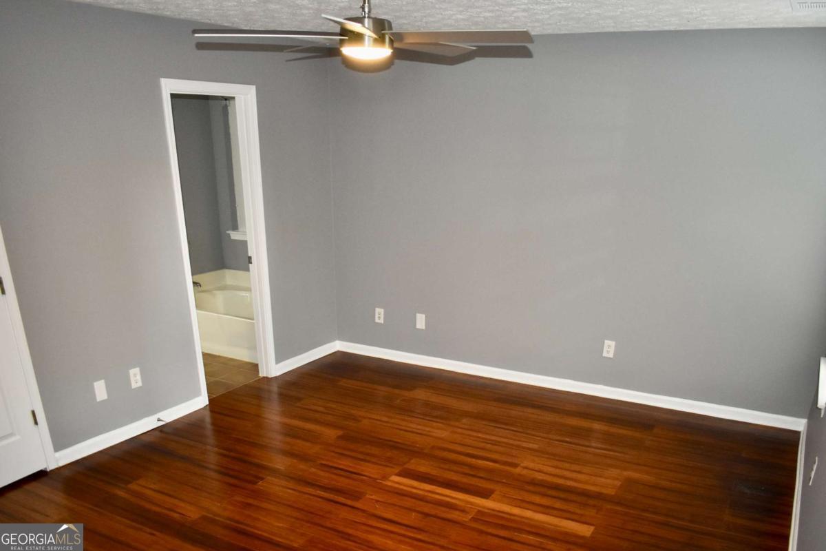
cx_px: 413
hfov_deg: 67.4
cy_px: 276
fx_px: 619
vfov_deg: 47.9
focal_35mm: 27
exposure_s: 1/200
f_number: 3.5
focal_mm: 18
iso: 800
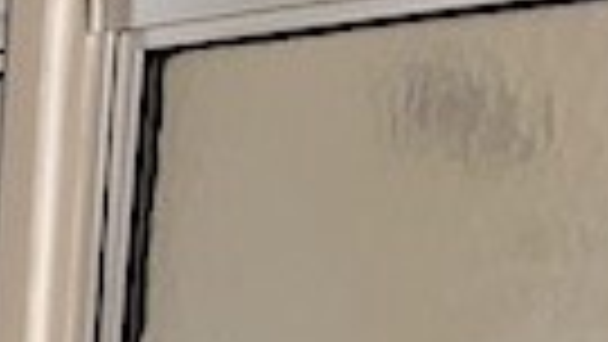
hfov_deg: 9.3
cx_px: -820
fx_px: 3386
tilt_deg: -11.7
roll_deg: -0.4
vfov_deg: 5.2
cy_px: 1292
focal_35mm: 210
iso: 125
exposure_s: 1/120
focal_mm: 5.1
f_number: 1.6
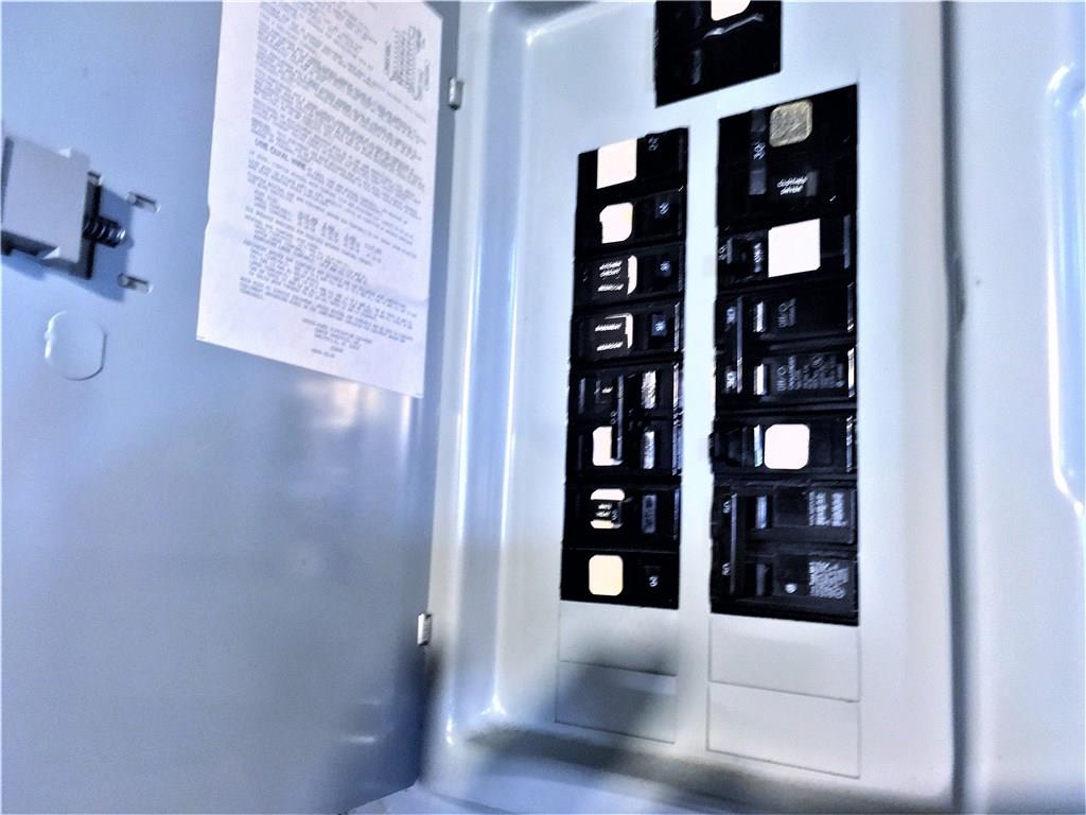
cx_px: 543
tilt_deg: +8.6
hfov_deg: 61.7
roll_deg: -1.7
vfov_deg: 48.2
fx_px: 910
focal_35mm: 29
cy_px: 408
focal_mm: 4.15
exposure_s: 1/15
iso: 250
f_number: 2.2
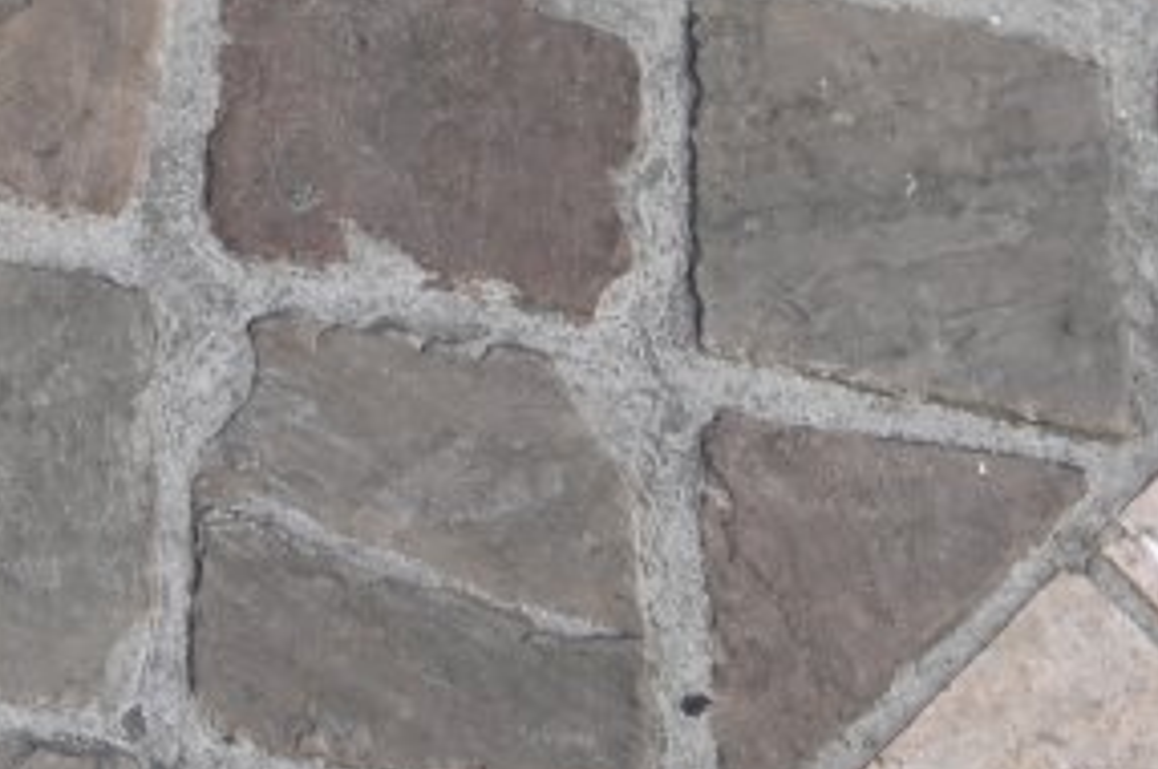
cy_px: -733
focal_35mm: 129
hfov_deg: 14.8
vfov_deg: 9.9
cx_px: -583
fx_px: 4150
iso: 280
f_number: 4
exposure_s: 1/250
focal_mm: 20.5
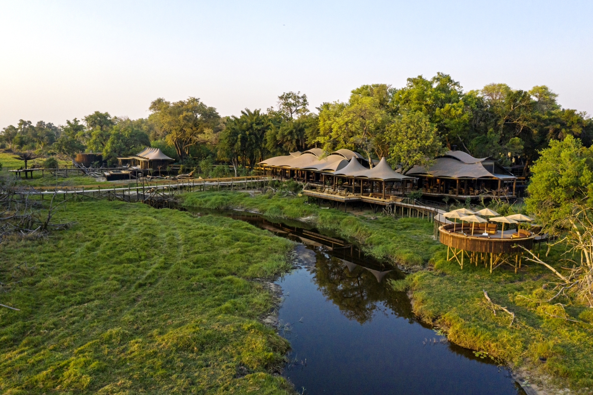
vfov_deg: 46.4
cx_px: 296
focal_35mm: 28
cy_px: 198
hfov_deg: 65.5
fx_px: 461
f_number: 8
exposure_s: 1/320
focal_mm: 10.26
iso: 200
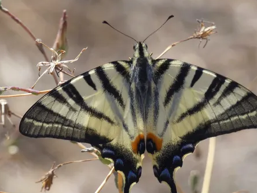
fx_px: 4113
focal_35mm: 554
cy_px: 122
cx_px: 150
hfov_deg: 3.6
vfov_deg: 2.7
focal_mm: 68.8
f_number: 5.6
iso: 80
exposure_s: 1/100
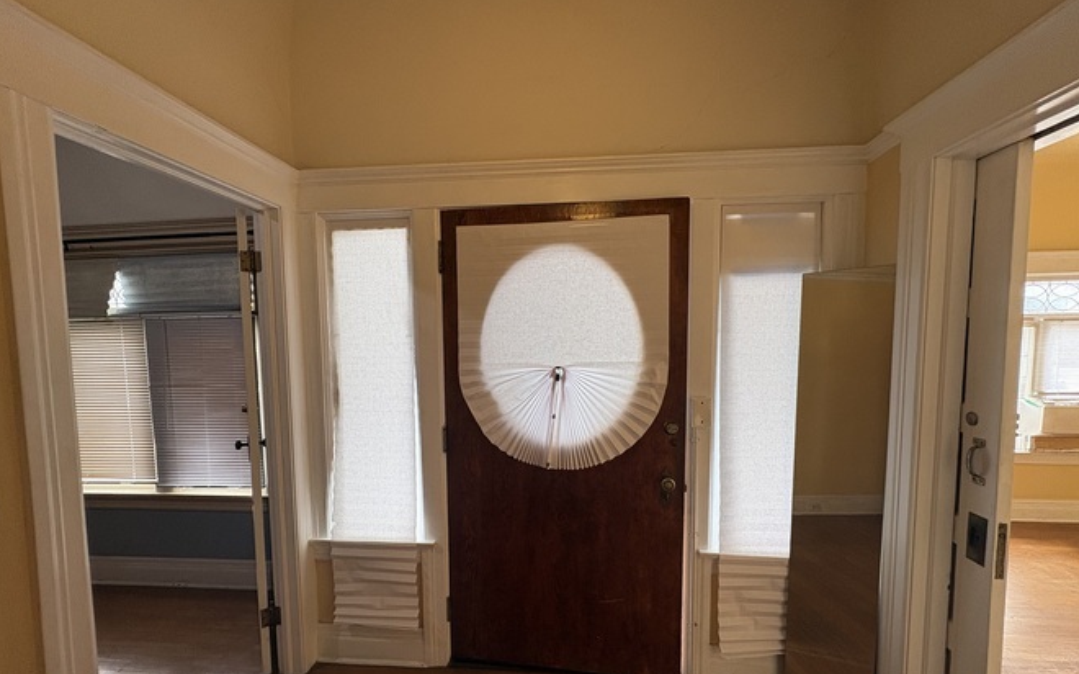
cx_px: 539
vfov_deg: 74.5
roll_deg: +0.4
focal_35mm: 15
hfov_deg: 101.5
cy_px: 373
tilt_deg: -3.8
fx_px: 441
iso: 160
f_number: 2.2
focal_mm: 2.22
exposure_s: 1/120
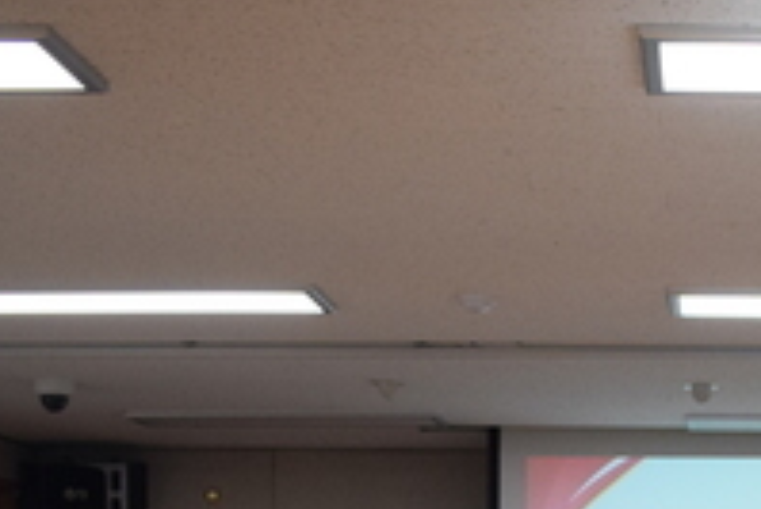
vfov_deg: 15.1
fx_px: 1798
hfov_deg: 22.9
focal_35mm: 85
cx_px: 761
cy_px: 737
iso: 1600
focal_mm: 18
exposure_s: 1/200
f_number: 4
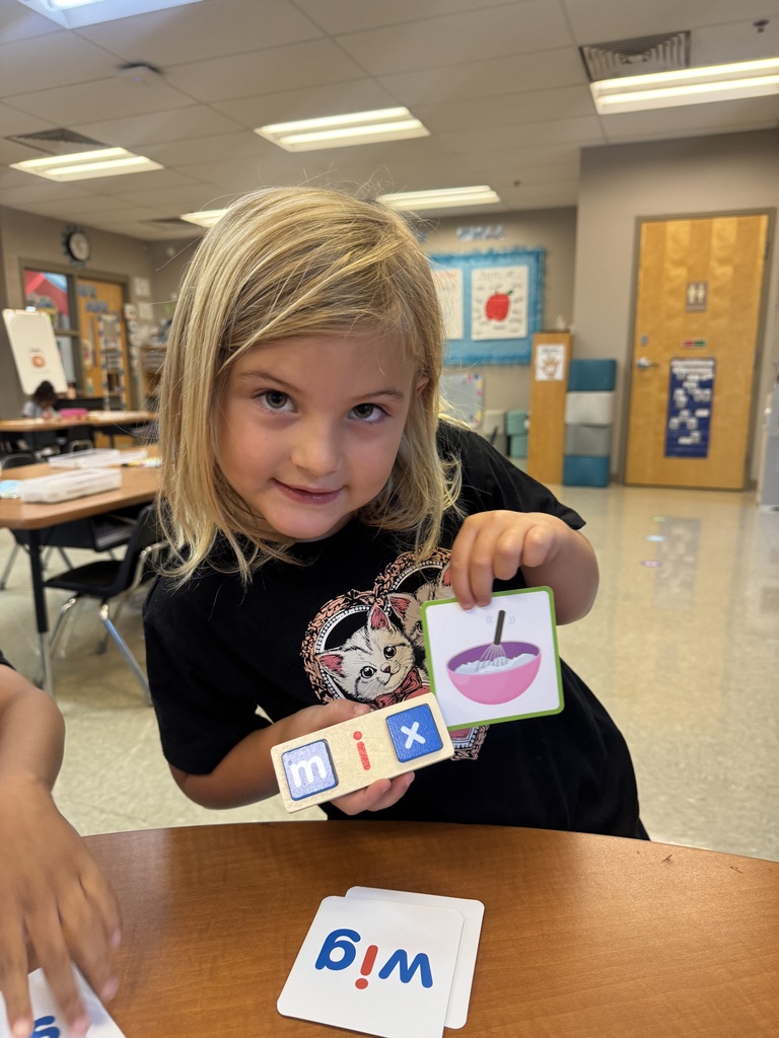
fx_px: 720
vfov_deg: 71.6
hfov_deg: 56.8
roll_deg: -0.4
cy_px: 519
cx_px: 390
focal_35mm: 24
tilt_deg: -12.4
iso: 200
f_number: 1.78
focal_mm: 6.76
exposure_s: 1/60
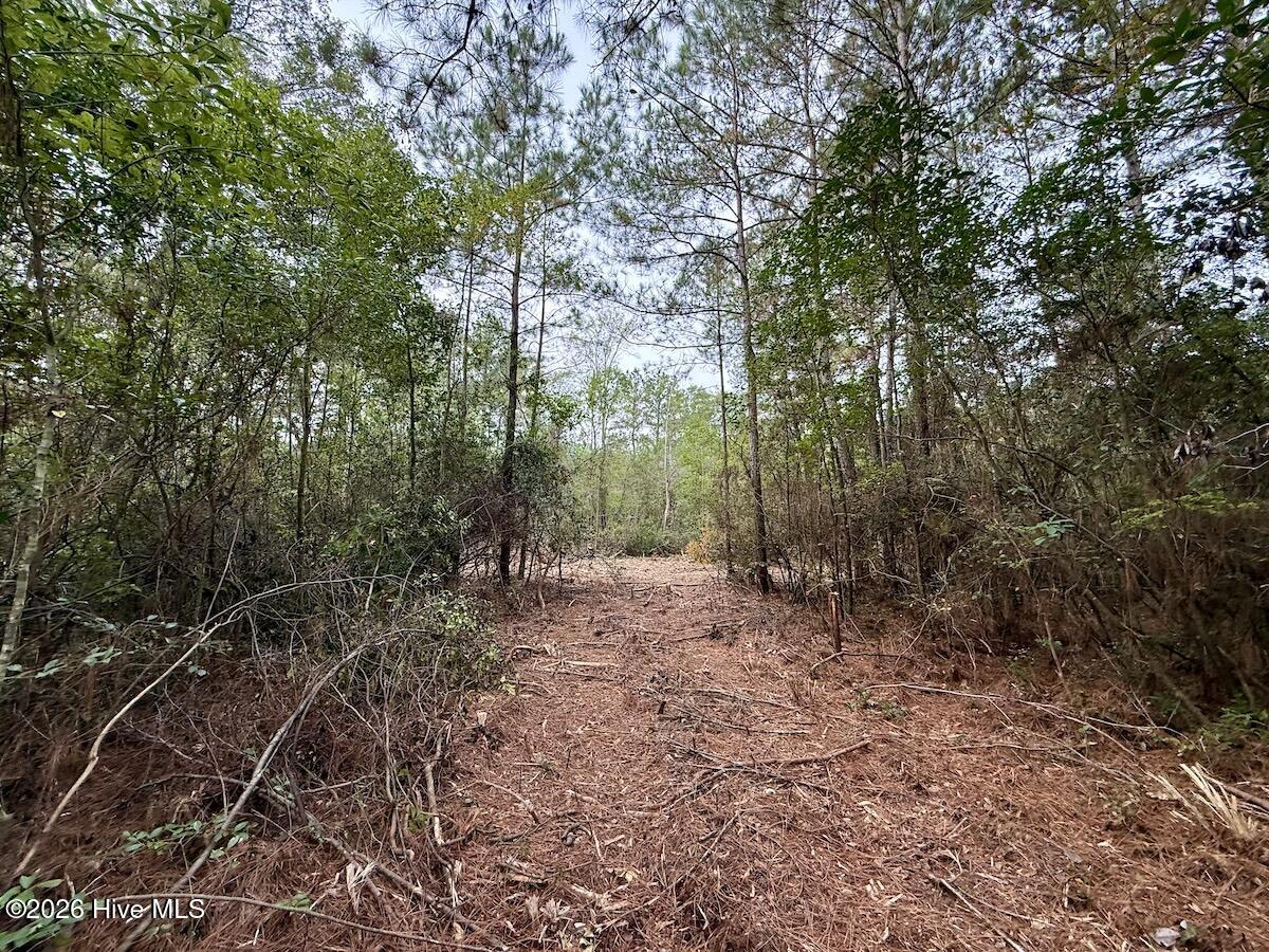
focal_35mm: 14
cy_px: 476
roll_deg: -0.9
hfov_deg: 102.1
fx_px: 513
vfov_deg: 85.7
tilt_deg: +7.5
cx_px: 634
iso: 64
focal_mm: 2.22
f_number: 2.2
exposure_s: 1/203
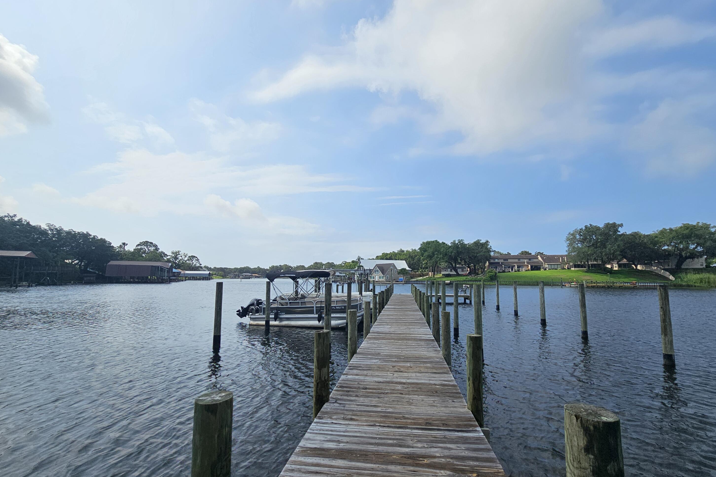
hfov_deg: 104.2
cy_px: 253
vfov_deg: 81.1
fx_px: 278
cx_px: 358
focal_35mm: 14
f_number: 2.2
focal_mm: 2.2
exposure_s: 1/4781
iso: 50
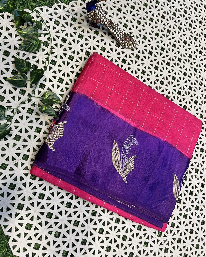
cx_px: 101
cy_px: 119
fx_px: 213
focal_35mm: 28
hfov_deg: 51.5
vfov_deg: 62.1
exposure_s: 1/50
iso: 80
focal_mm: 5.7
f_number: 1.5
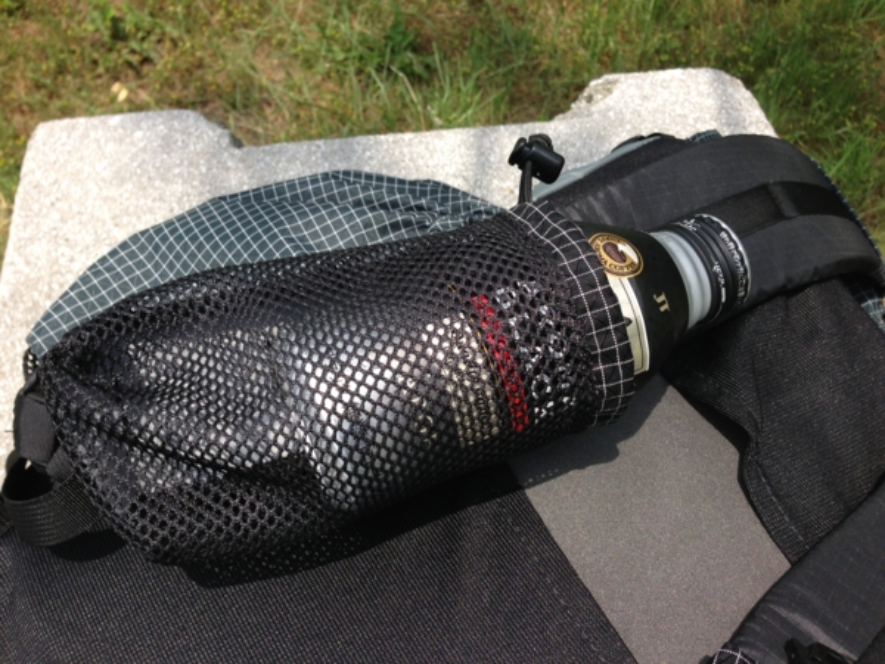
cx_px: 442
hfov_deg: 55.4
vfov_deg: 42.9
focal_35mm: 33
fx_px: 844
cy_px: 332
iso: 50
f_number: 2.4
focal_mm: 4.13
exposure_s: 1/951
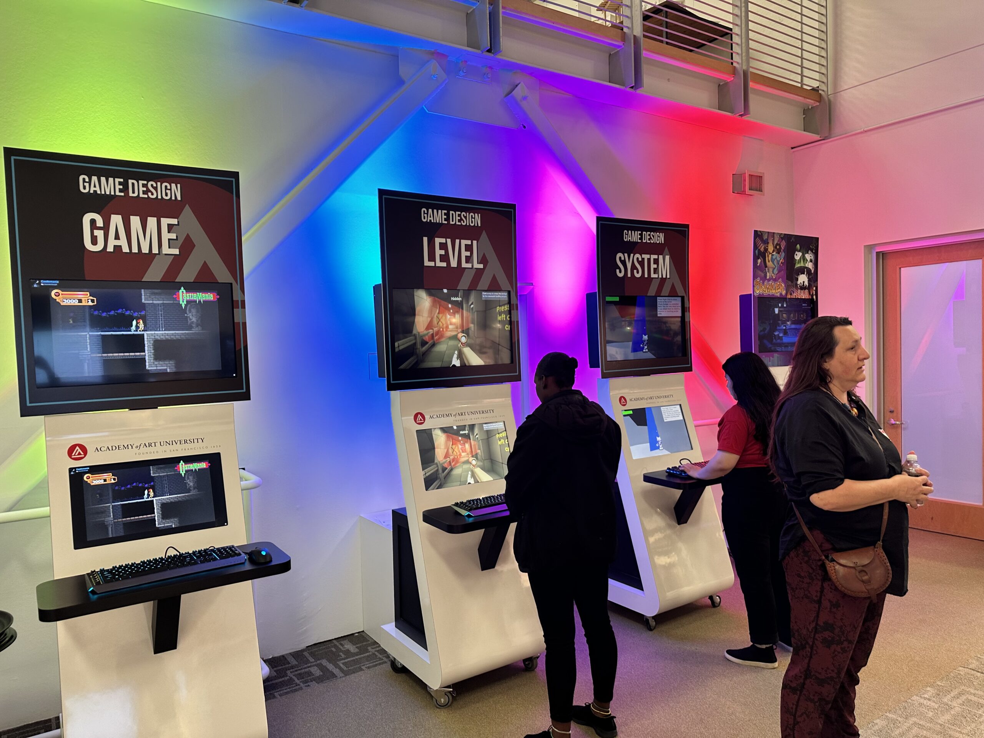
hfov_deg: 71.6
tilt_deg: -2.6
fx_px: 682
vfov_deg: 56.8
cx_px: 492
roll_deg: +1.8
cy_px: 369
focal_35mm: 24
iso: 100
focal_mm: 6.86
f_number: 1.78
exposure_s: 1/61
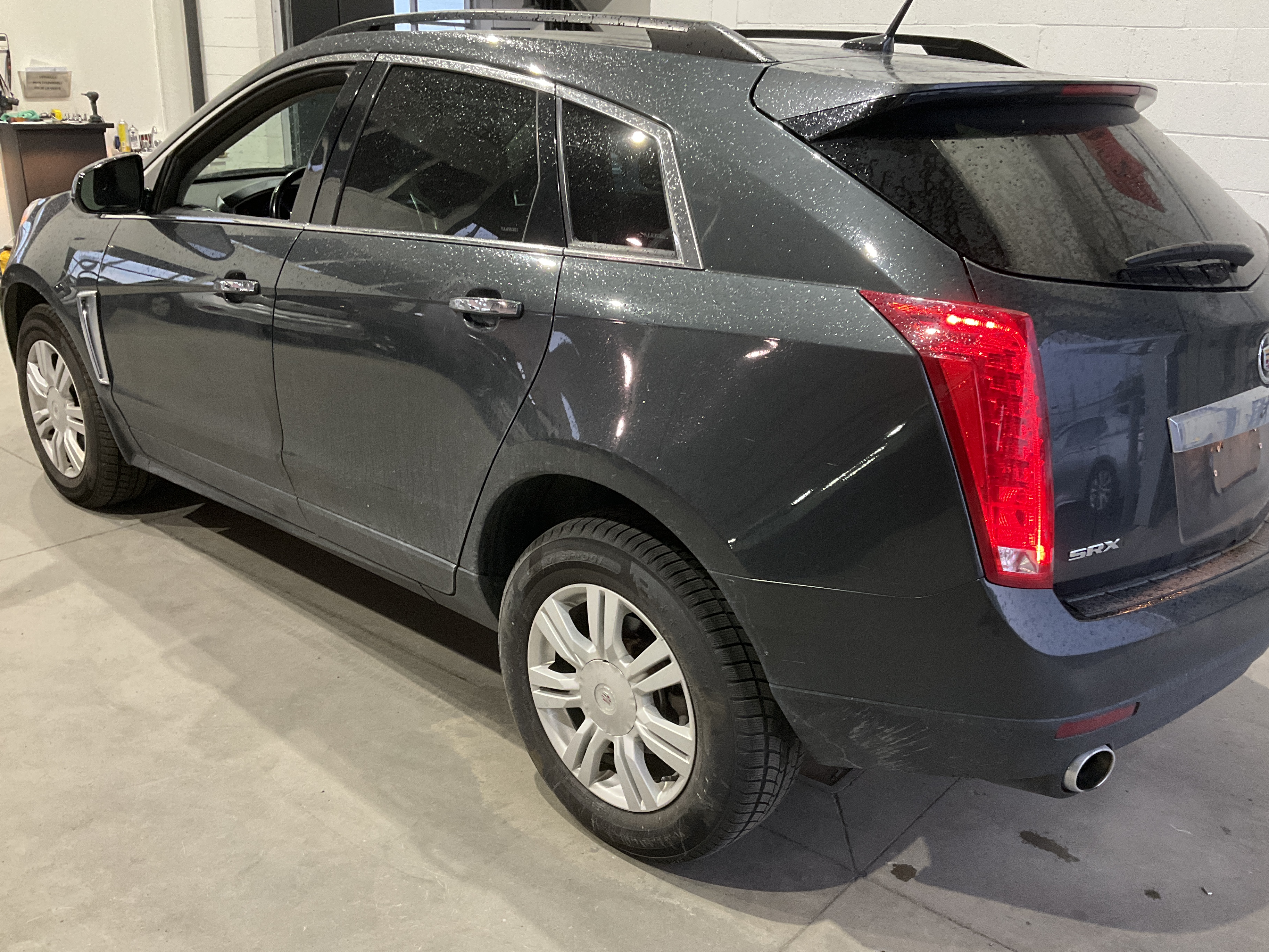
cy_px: 512
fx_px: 1173
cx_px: 679
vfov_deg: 44.1
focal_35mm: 32
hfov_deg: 56.8
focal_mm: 3
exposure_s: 1/60
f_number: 1.8
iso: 200
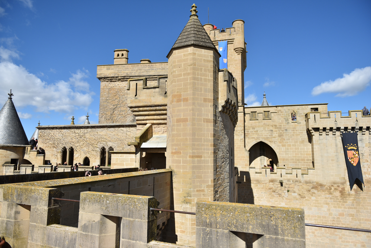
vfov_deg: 53.1
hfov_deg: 73.7
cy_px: 124
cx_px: 186
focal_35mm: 24
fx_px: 247
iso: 200
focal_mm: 24
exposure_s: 1/5000
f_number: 3.2
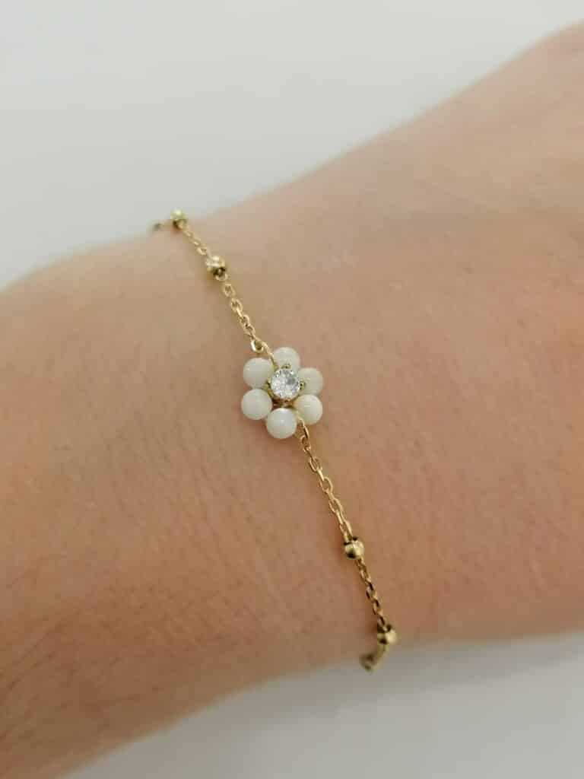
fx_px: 1057
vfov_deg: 40.4
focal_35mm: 47
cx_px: 292
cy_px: 390
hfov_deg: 30.9
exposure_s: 1/50
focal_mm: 4.75
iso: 125
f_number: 1.8
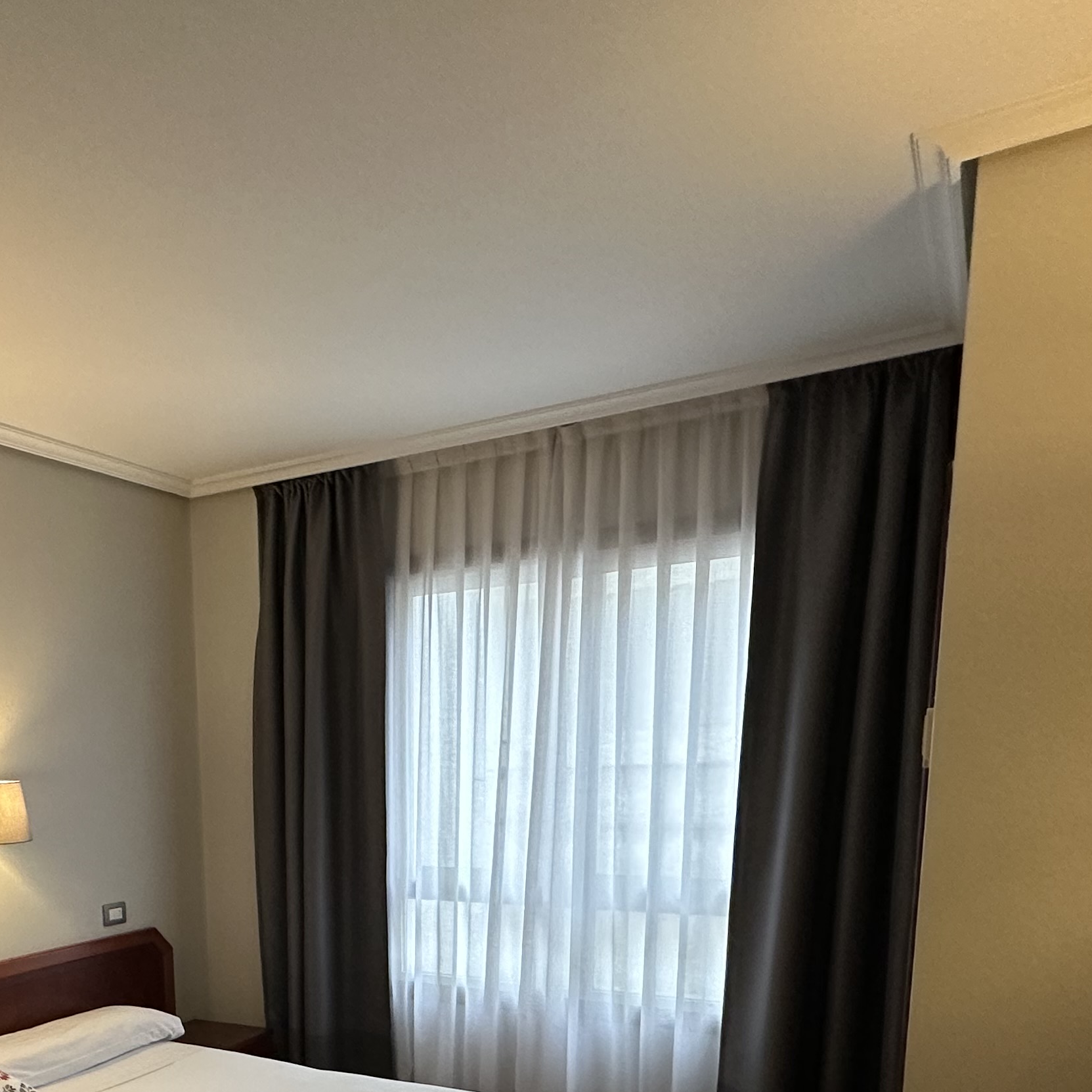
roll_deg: +1.4
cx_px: 290
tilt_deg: -9.9
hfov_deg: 52.0
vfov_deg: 49.2
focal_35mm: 30
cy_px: 949
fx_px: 1071
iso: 320
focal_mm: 2.22
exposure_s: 1/100
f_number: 2.2
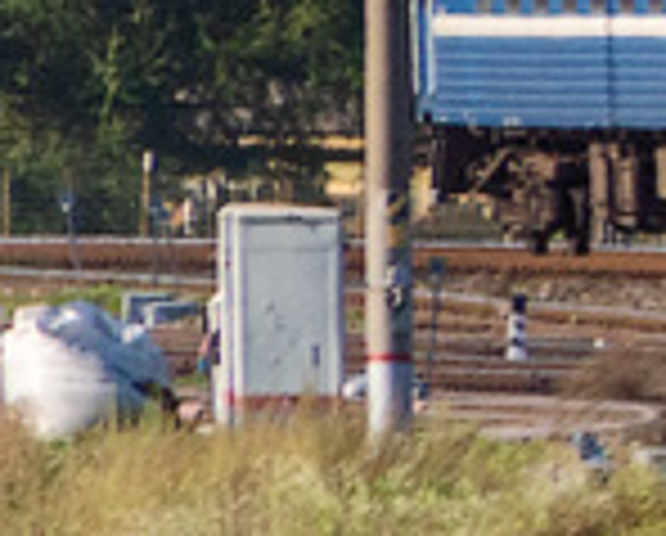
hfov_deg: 1.1
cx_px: 2619
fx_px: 35767
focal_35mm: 1811
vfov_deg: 0.9
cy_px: -473
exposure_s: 1/1600
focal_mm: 220
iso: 320
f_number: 9
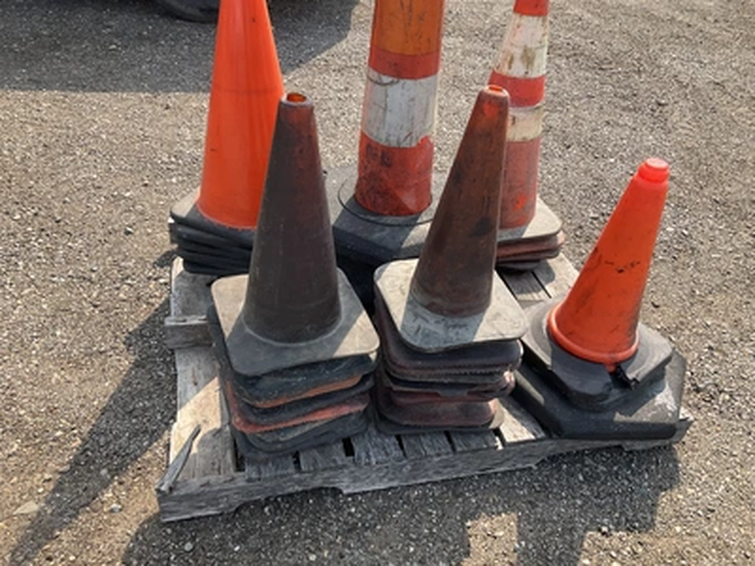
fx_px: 633
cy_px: 283
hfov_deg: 61.7
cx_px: 378
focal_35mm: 29
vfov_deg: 48.2
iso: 25
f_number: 1.8
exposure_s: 1/599
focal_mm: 3
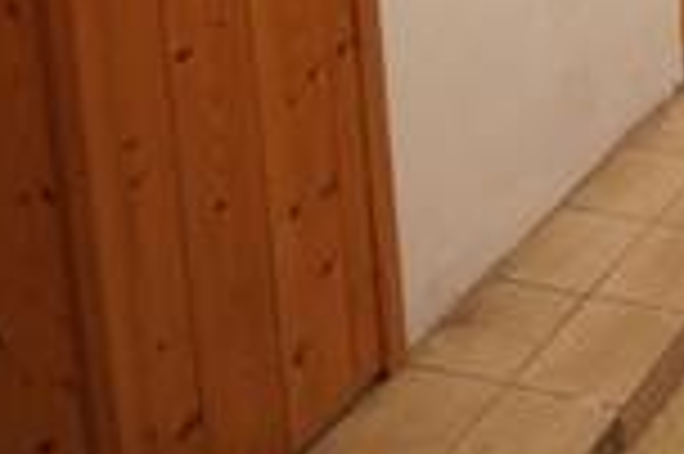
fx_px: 1196
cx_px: 1058
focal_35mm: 63
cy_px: -454
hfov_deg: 24.1
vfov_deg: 16.4
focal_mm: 10
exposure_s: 1/60
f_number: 4
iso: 400
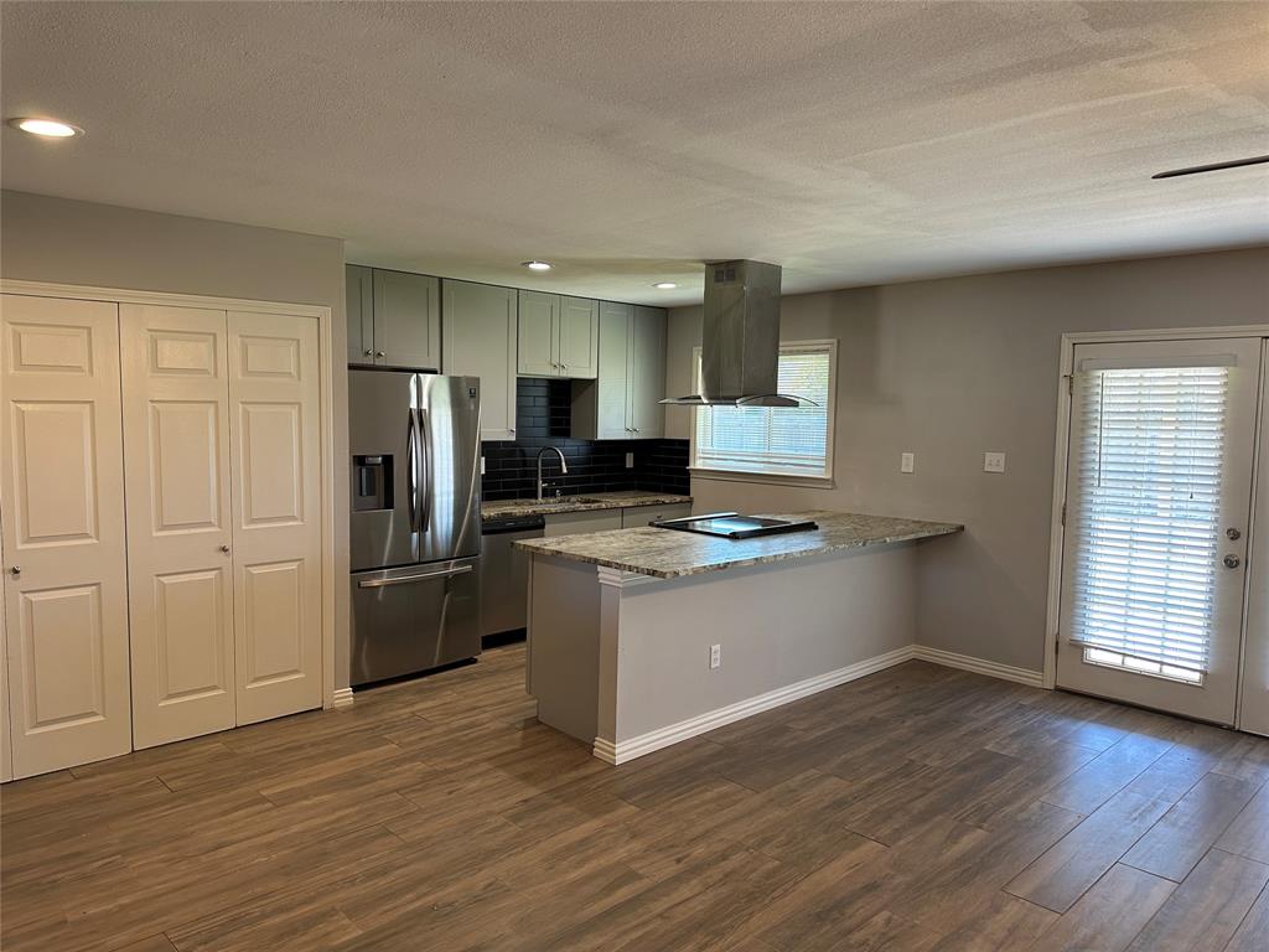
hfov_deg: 71.6
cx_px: 634
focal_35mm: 24
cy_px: 476
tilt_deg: -5.2
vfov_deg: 56.8
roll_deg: -0.7
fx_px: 880
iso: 200
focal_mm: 6.86
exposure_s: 1/120
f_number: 1.78
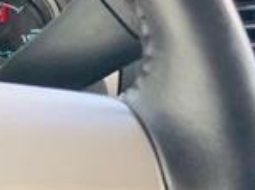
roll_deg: -1.6
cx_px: 510
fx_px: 823
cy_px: 166
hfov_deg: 14.6
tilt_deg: -23.5
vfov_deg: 13.1
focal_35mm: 112
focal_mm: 4.25
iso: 100
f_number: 1.8
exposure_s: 1/87
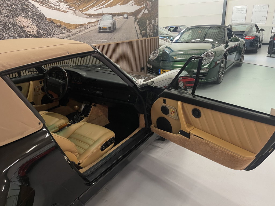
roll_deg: +1.3
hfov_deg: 69.4
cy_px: 103
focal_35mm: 25
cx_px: 138
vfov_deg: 54.9
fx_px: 199
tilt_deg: -21.0
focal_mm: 5.1
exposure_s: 1/50
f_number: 1.6
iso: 100
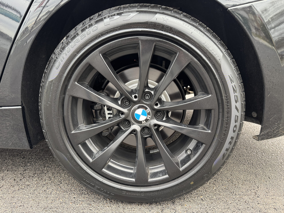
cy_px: 106
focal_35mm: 24
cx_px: 142
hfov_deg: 71.6
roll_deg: +0.1
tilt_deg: -13.3
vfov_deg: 56.8
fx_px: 197
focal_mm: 6.76
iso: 200
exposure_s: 1/113
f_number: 1.78
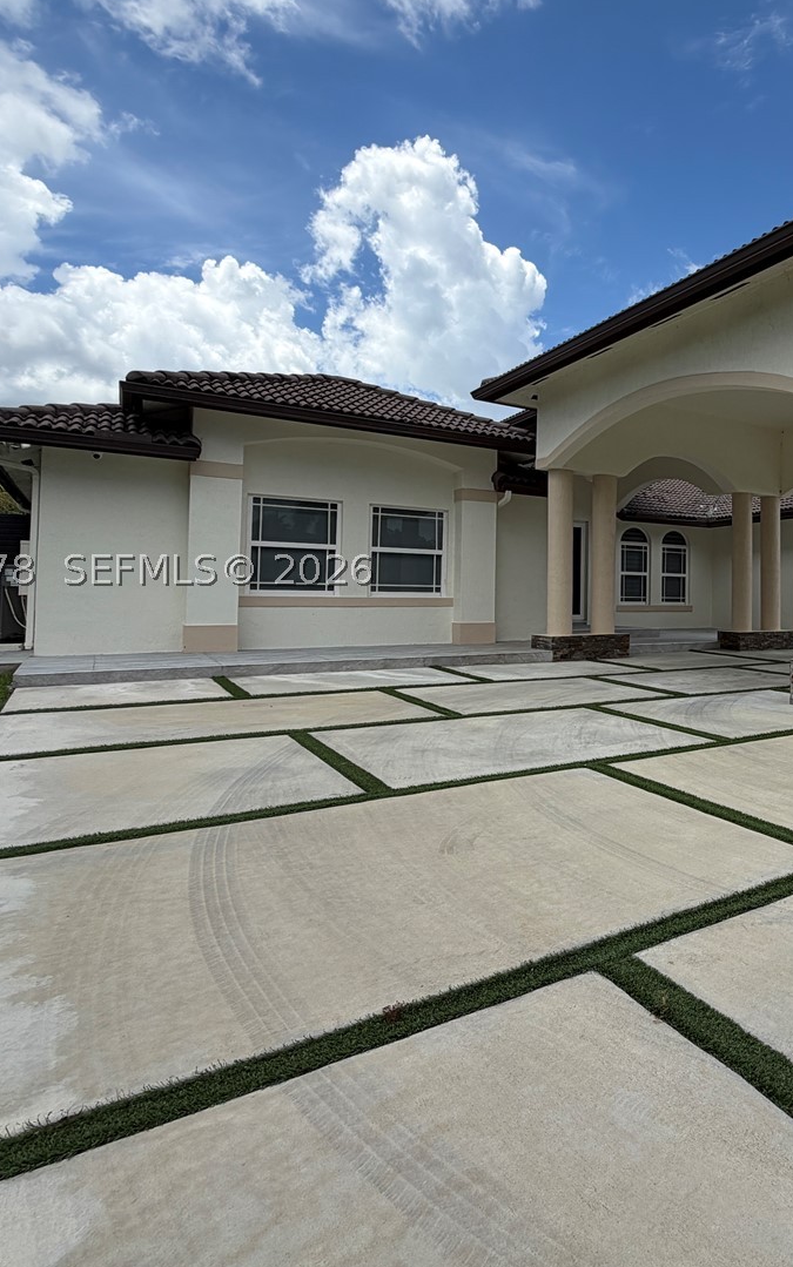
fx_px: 760
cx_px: 733
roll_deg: -0.5
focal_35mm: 22
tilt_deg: +2.3
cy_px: 570
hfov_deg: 48.5
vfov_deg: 79.4
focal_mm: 2.22
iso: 20
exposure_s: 1/1033
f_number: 2.2
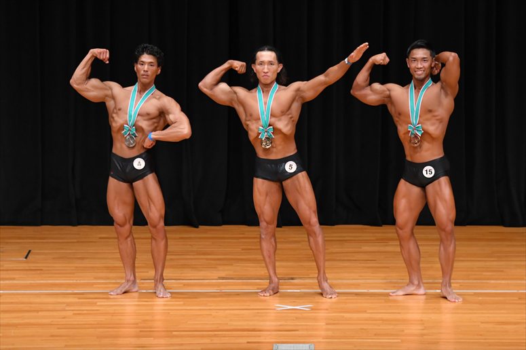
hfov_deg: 8.6
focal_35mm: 240
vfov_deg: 5.7
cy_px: 175
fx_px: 3505
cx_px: 263
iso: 3200
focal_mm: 160
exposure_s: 1/400
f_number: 5.6
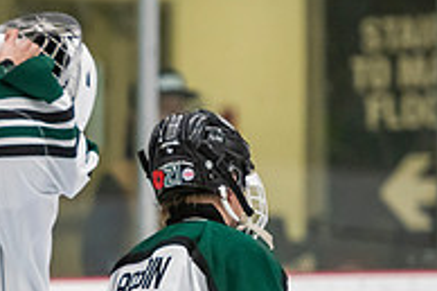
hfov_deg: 3.3
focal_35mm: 627
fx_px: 7604
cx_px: 32
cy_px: 299
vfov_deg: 2.2
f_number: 3.2
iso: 2000
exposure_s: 1/640
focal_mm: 175
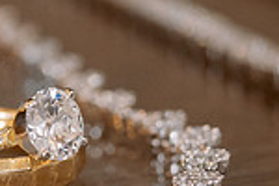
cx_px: 50
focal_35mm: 211
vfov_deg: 6.5
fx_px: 1635
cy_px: 128
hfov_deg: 9.7
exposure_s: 1/125
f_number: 5
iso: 2000
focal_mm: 50
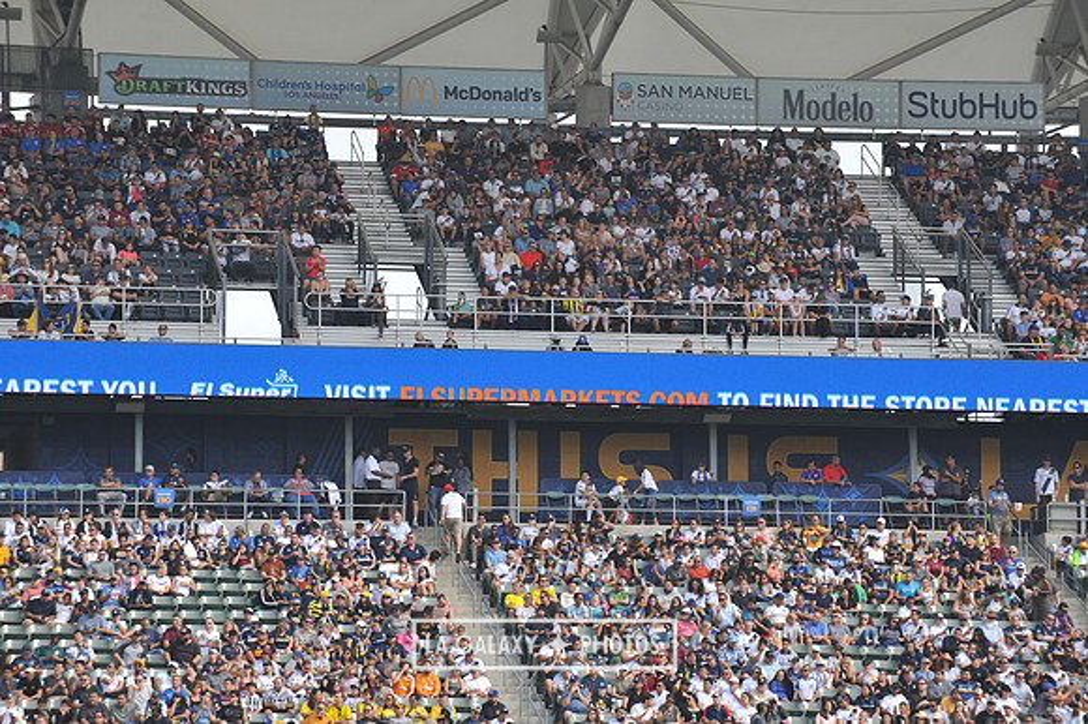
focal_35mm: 170
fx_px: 5135
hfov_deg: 12.1
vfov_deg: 8.1
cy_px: 362
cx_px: 544
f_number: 8
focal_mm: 170
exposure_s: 1/250
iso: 200
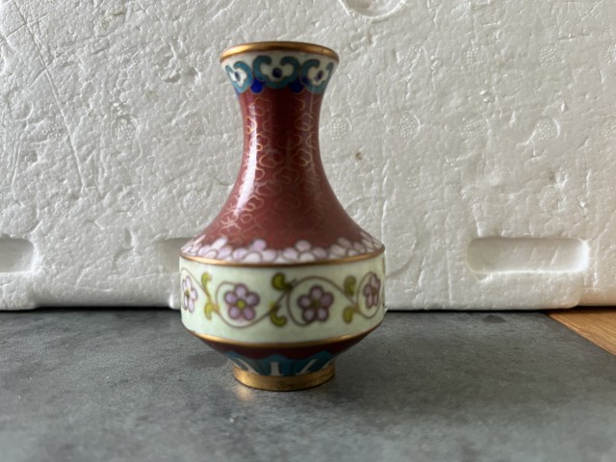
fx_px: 463
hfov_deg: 67.3
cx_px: 308
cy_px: 231
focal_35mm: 26
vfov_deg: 53.1
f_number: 1.6
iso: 125
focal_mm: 5.1
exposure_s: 1/60
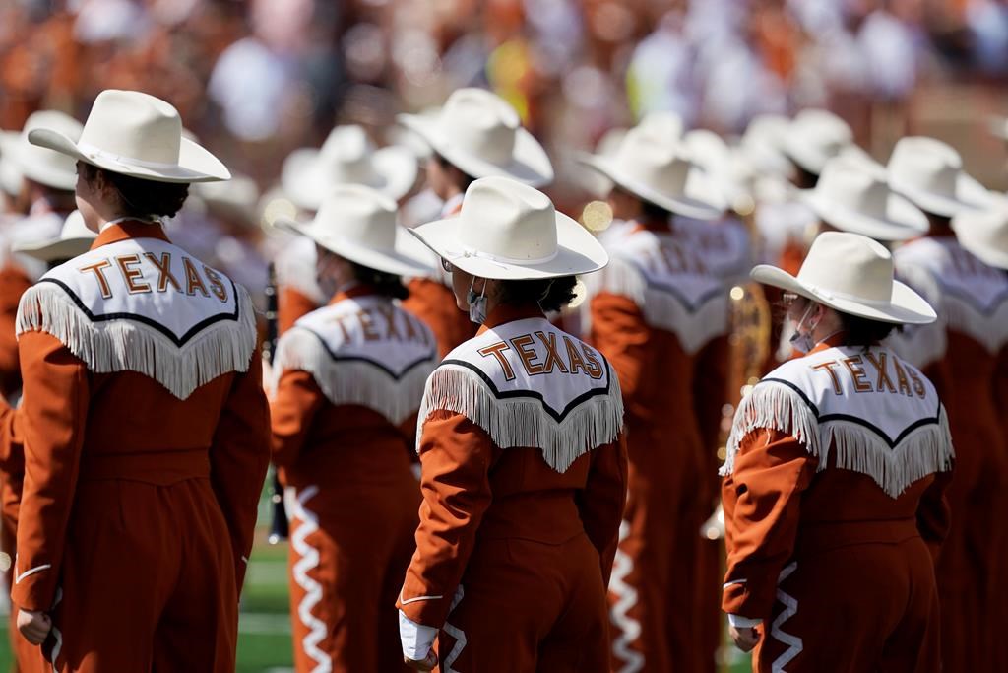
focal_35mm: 400
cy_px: 336
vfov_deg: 3.4
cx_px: 504
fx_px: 11201
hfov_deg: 5.2
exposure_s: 1/1600
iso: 125
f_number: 4
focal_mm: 400
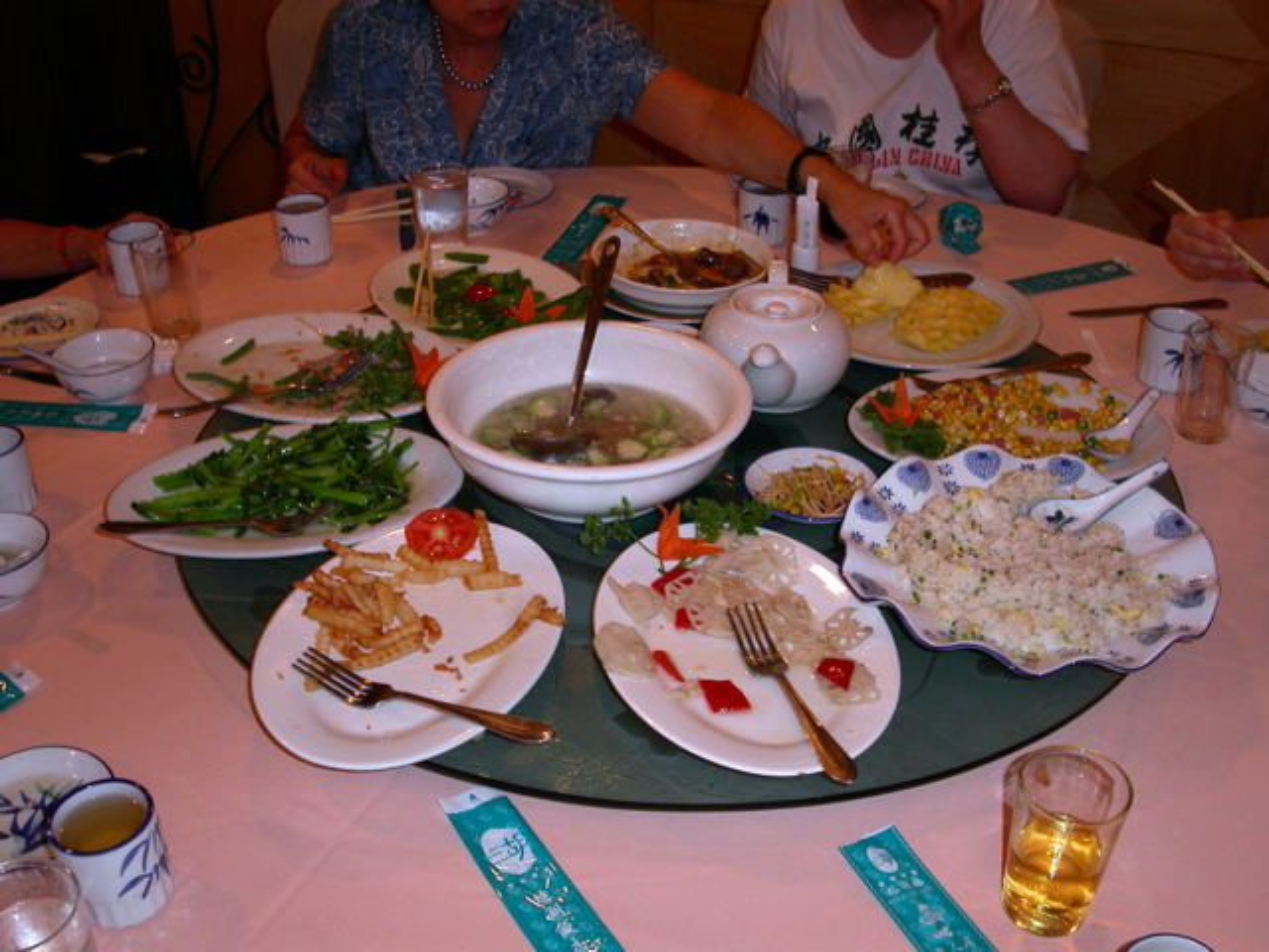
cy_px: 476
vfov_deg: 37.7
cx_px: 634
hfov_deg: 49.0
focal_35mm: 38
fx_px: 1393
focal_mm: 7.8
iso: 100
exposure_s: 1/30
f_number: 2.8
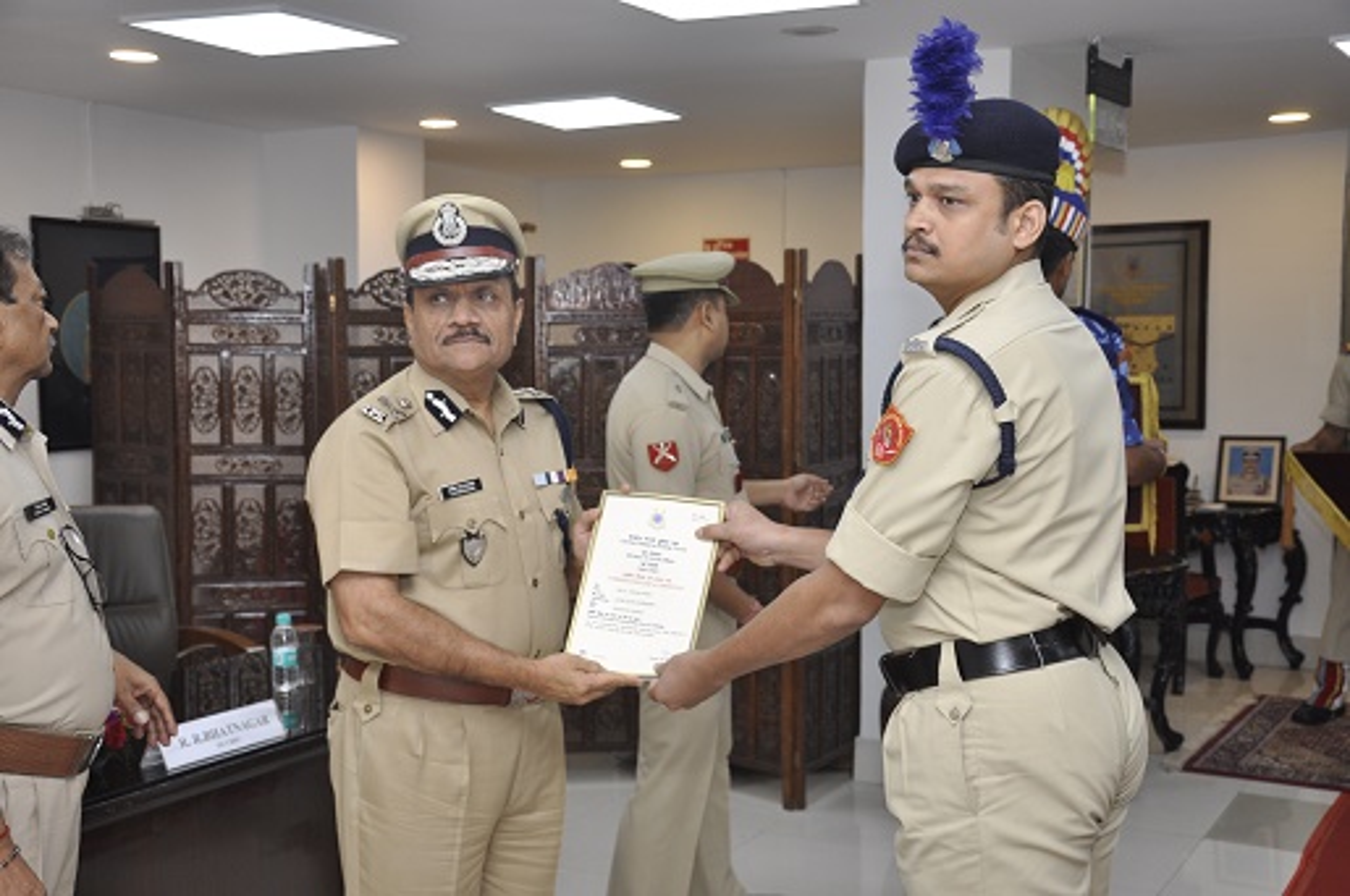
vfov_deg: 29.8
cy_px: 448
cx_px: 675
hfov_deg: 43.7
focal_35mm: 45
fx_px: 1685
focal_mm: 30
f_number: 5.6
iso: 500
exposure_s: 1/125
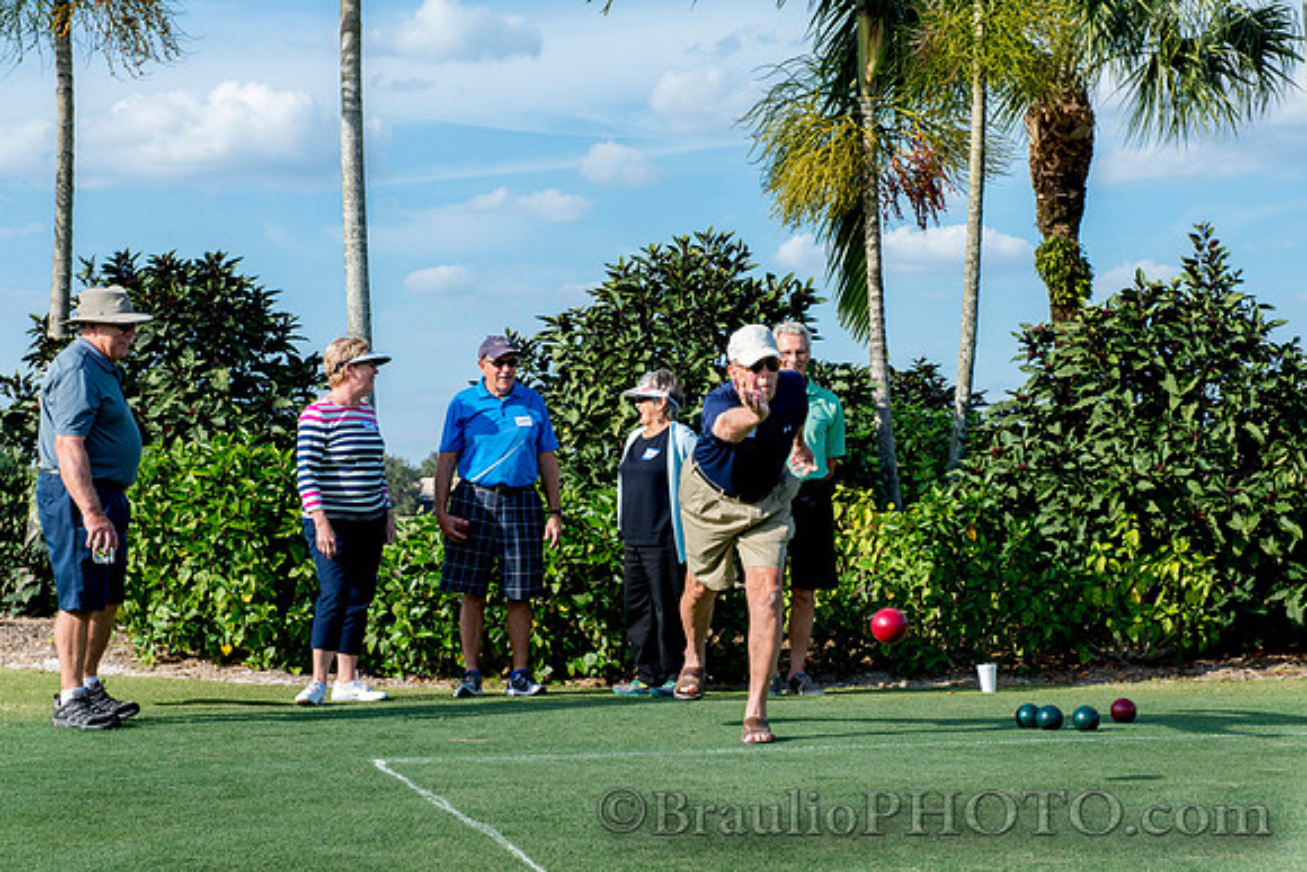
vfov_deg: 18.3
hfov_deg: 27.1
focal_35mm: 75
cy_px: 445
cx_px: 693
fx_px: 2711
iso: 320
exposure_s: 1/200
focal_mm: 70
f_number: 11
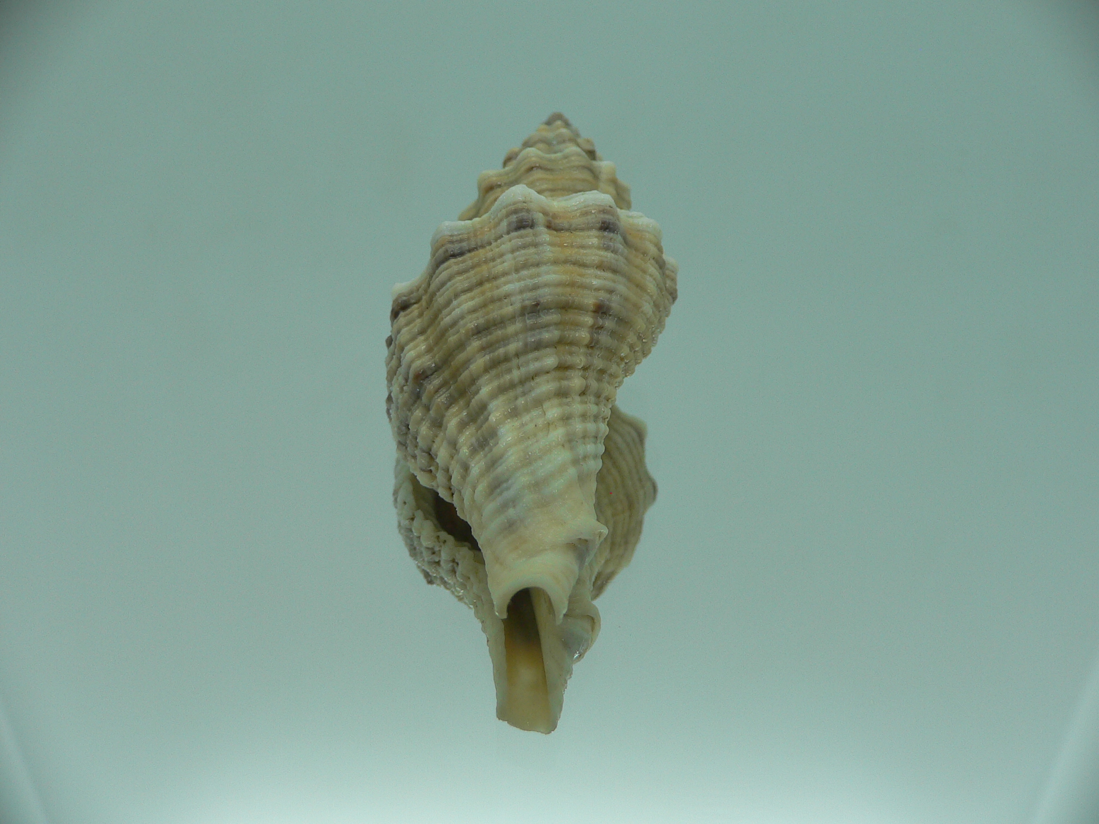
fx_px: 1111
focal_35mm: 35
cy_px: 412
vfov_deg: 40.7
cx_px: 550
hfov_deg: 52.6
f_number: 2.8
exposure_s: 1/80
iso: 80
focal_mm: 4.6
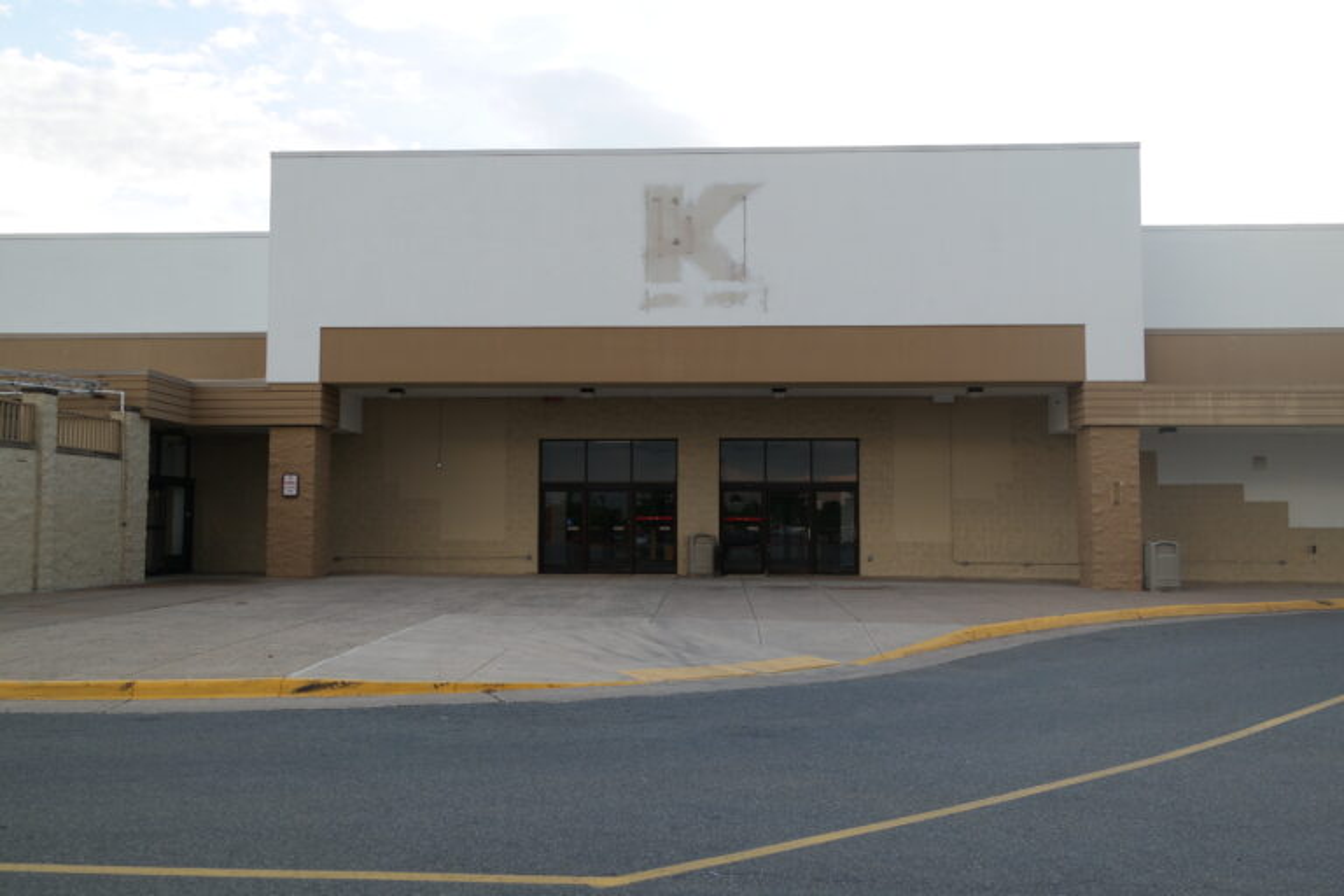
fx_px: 1120
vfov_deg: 43.6
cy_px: 448
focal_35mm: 30
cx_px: 672
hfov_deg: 61.9
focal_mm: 20
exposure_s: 1/125
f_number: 4
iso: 100
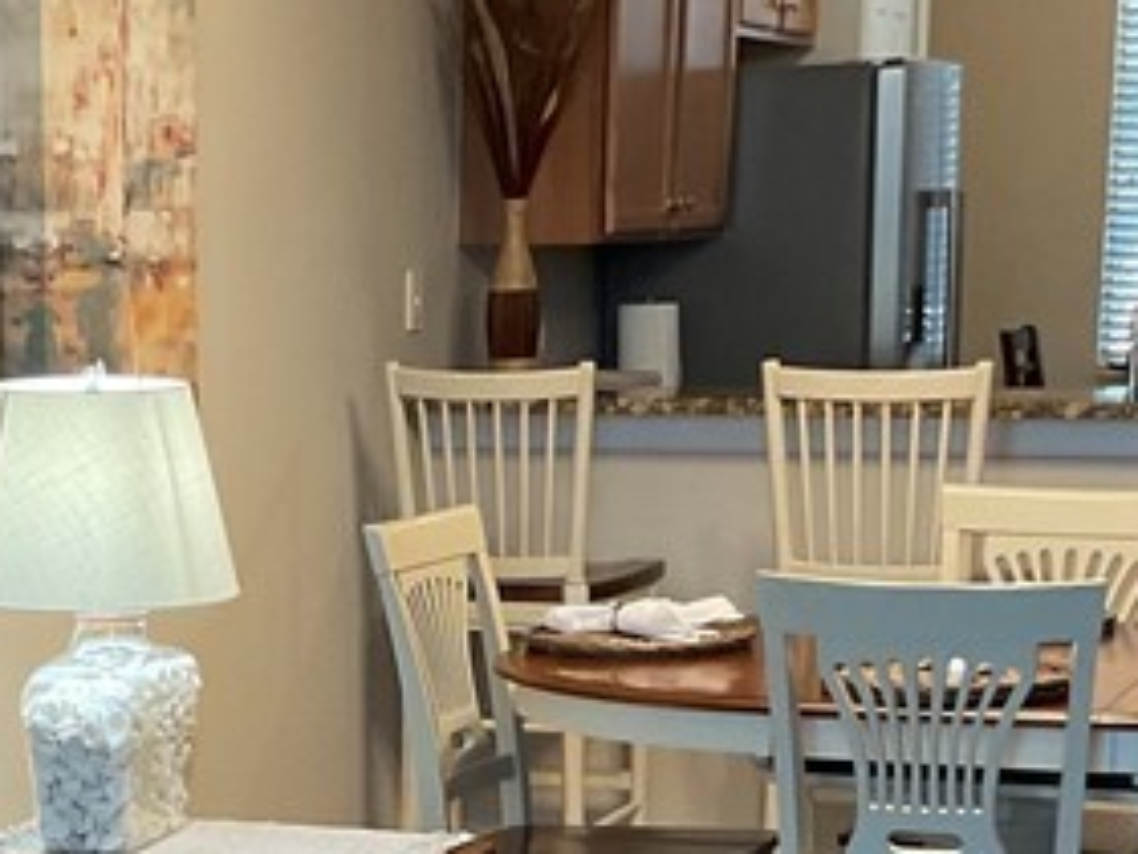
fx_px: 3485
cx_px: 106
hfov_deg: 18.2
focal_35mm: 106
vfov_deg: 13.6
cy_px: 992
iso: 100
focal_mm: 3
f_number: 1.8
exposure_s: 1/60
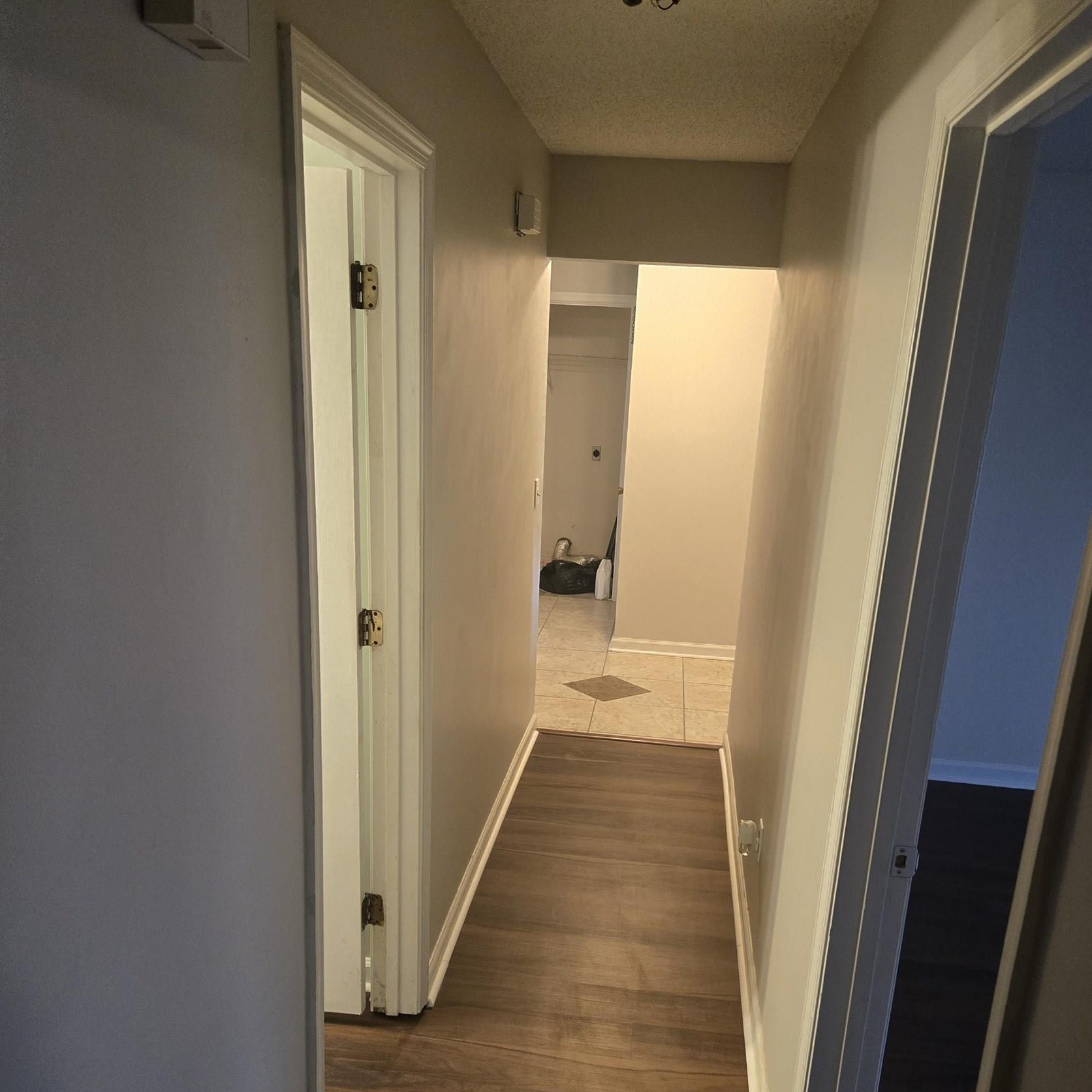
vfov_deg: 56.8
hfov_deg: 57.3
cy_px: 662
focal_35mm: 28
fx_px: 999
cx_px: 561
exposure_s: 1/120
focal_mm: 5.4
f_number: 1.8
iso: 800
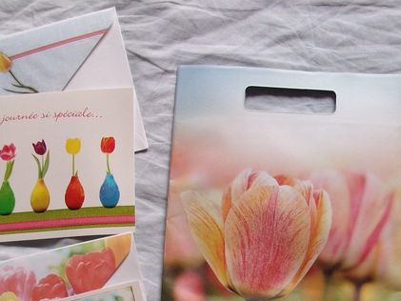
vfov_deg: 18.6
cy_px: 336
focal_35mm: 76
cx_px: 293
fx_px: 881
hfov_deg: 25.4
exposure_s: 1/40
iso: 123
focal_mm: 5.7
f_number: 2.9
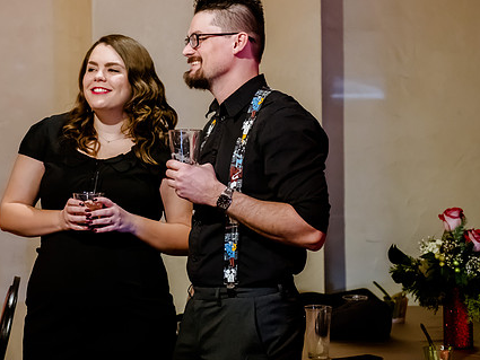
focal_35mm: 118
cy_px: 83
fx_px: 1637
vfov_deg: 12.5
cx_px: 148
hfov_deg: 16.6
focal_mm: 70
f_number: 2.8
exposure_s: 1/125
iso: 5000
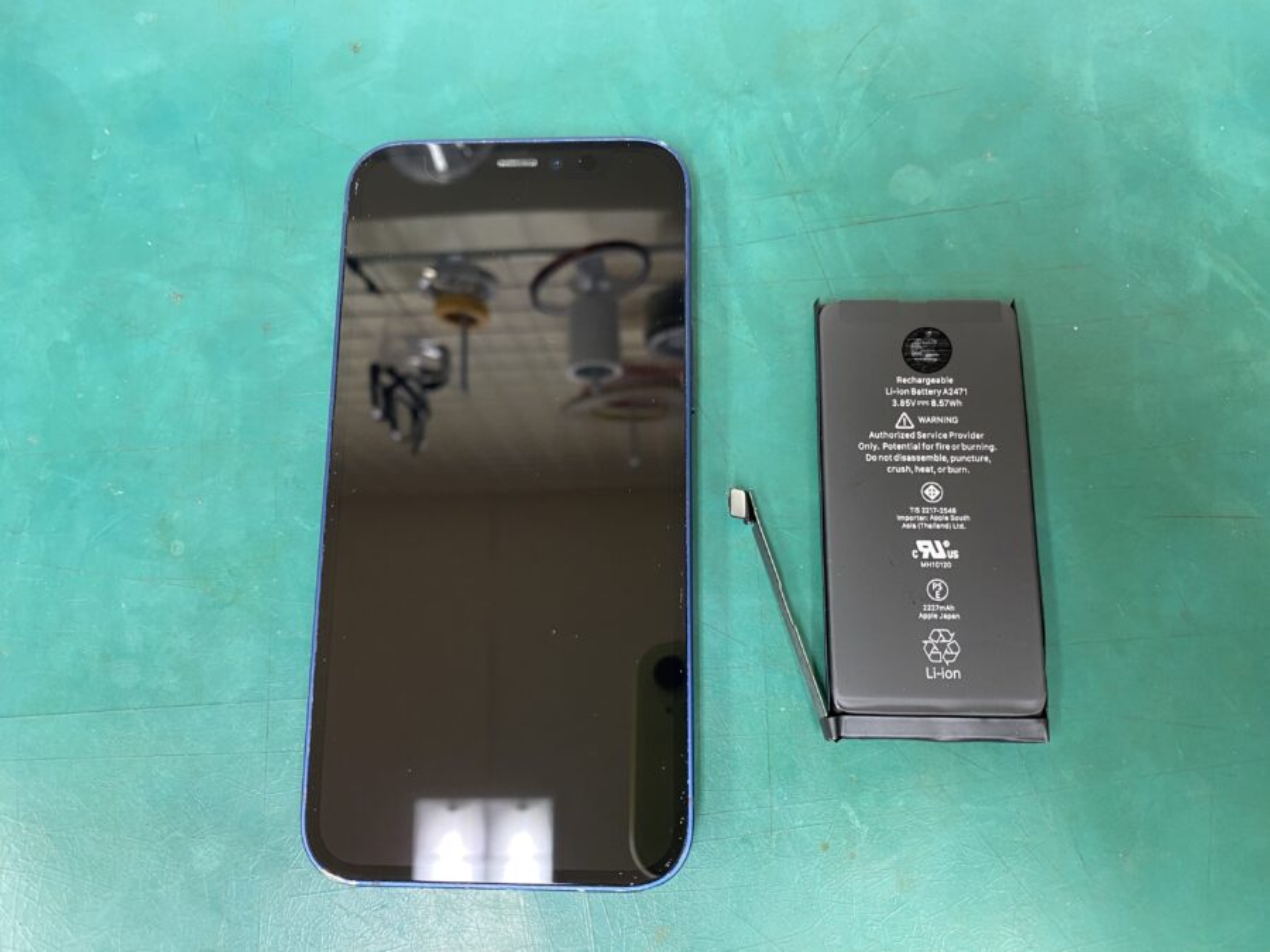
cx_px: 635
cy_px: 476
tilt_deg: -78.0
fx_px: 954
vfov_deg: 53.1
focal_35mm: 26
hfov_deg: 67.3
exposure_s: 1/50
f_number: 1.8
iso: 125
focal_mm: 4.25
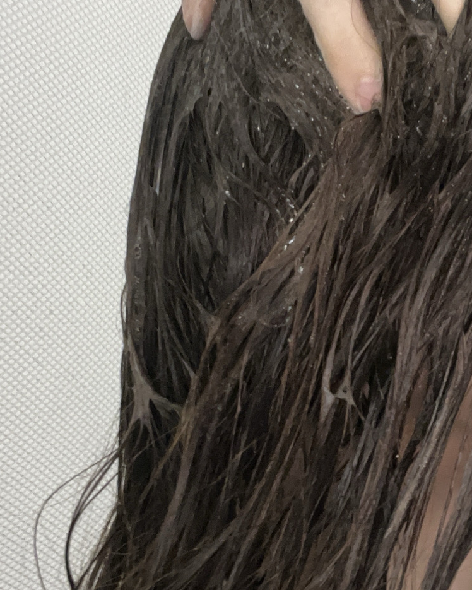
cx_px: 350
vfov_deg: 38.8
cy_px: 302
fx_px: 838
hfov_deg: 30.9
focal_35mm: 48
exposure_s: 1/33
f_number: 2.2
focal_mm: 2.71
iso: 400
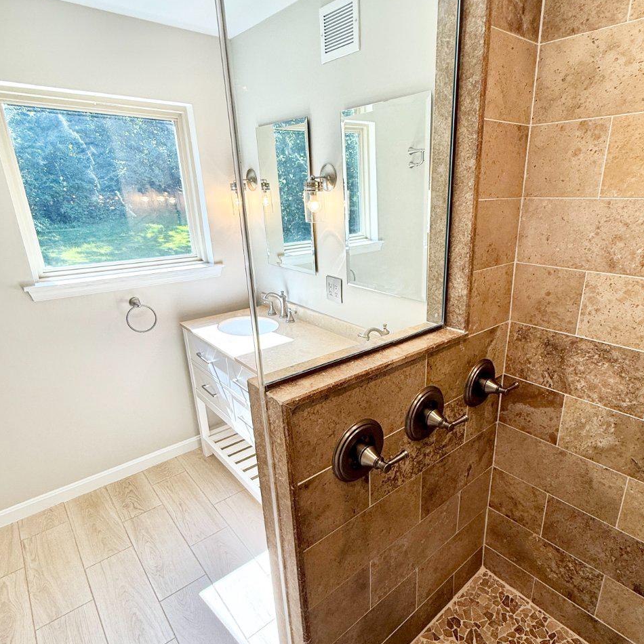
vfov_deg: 74.7
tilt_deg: -18.9
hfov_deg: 74.4
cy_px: 343
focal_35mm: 20
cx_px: 367
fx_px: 421
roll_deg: +0.1
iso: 50
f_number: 2.2
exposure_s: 1/144
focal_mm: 2.22
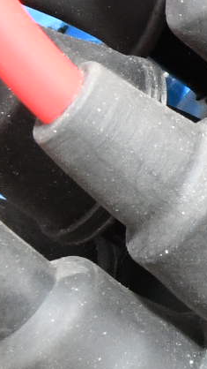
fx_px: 2450
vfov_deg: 8.6
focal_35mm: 251
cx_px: 514
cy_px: 91
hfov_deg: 4.7
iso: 2500
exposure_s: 1/250
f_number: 16
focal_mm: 24
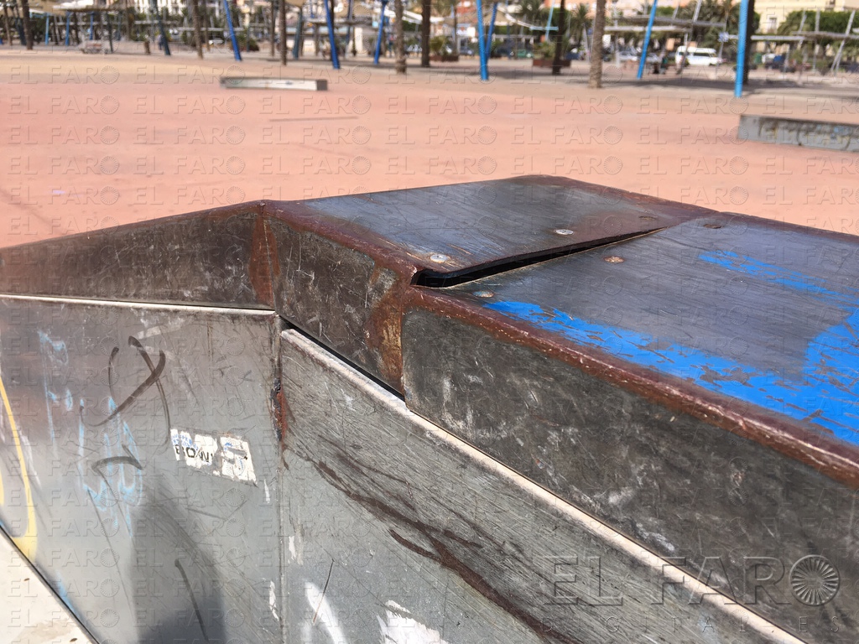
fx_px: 720
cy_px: 322
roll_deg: -2.7
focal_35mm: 29
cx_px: 430
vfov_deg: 48.2
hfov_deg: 61.7
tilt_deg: -20.1
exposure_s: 1/1603
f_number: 2.2
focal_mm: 4.15
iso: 25
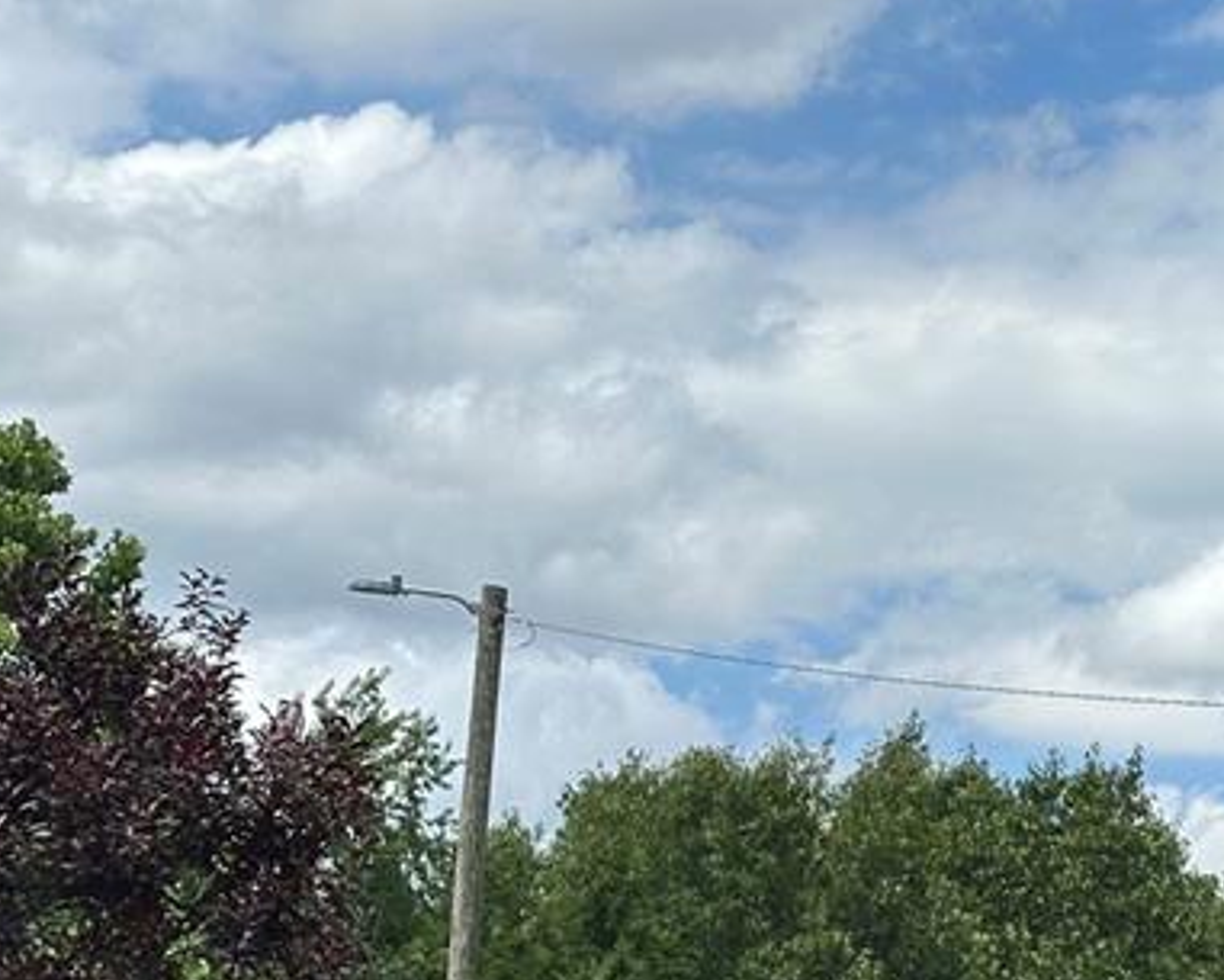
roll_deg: -3.0
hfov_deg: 15.0
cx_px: 1234
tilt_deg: +7.7
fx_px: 4566
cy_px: 896
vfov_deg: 12.2
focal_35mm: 126
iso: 64
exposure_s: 1/5000
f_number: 1.78
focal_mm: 6.86
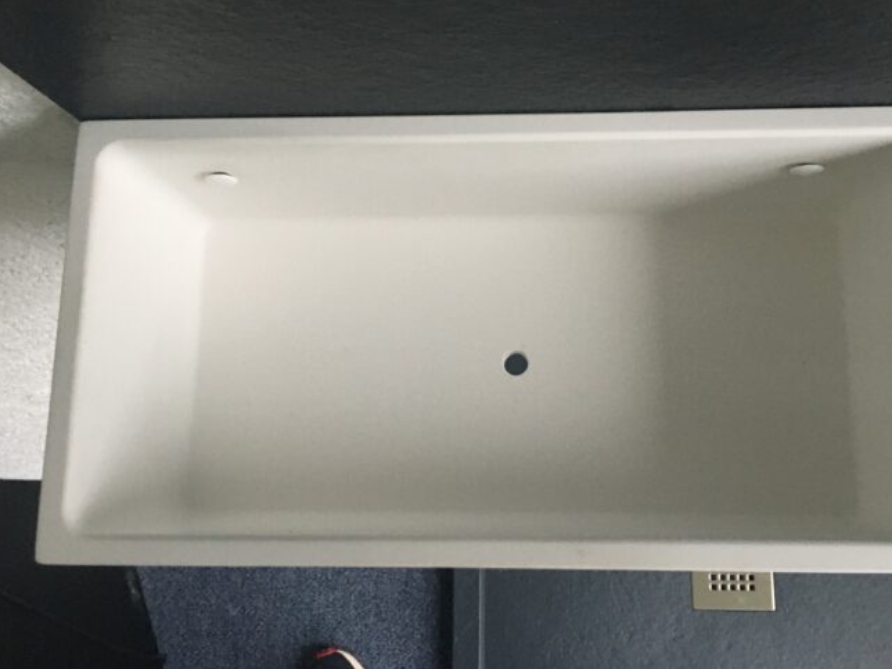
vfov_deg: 39.5
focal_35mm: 36
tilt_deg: -77.5
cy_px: 278
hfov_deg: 51.2
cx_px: 500
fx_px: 928
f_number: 2.2
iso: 250
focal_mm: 4.15
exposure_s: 1/33
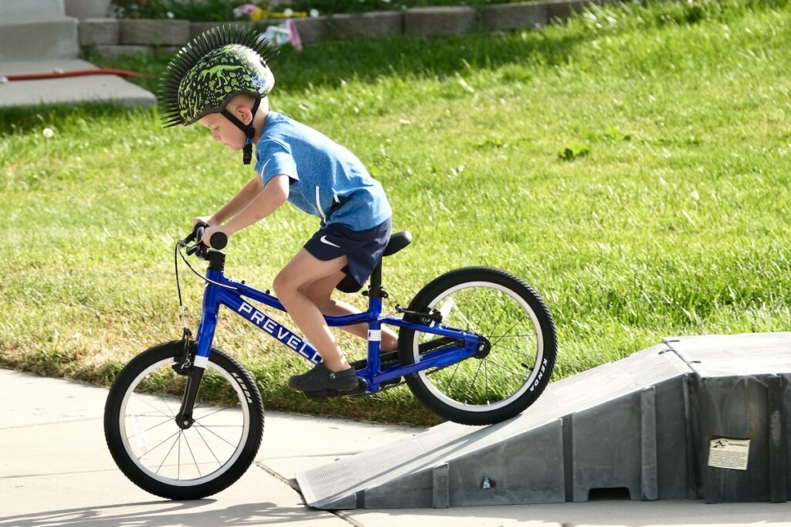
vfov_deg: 7.4
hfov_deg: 11.1
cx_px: 396
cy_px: 264
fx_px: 4087
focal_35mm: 186
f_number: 4.5
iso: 125
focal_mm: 124.3
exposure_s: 1/480
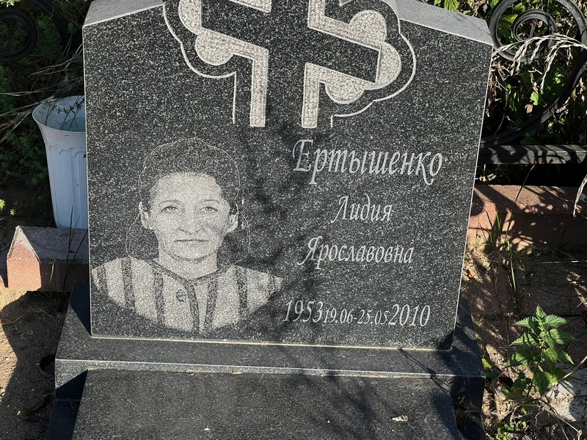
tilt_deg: -30.3
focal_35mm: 77
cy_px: 220
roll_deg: -2.0
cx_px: 294
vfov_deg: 19.1
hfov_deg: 25.3
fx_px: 1306
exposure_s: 1/431
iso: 32
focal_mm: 9
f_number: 2.8
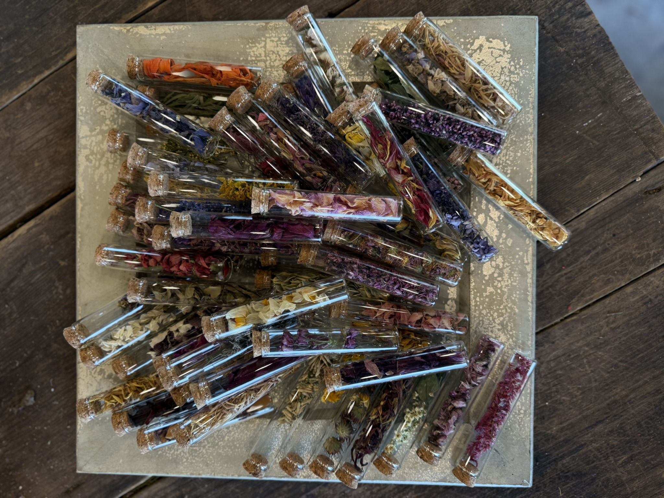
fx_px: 460
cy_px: 249
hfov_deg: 71.6
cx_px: 332
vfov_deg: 56.8
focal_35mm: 24
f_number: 1.78
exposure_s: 1/120
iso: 160
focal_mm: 6.76
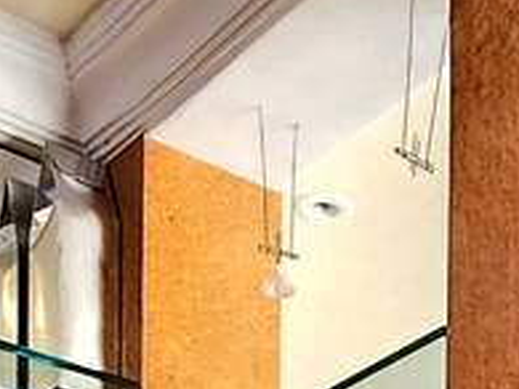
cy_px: 1026
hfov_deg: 19.5
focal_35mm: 96
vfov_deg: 11.6
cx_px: 591
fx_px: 1438
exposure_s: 1/60.2
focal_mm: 2.2
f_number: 2.2
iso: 80
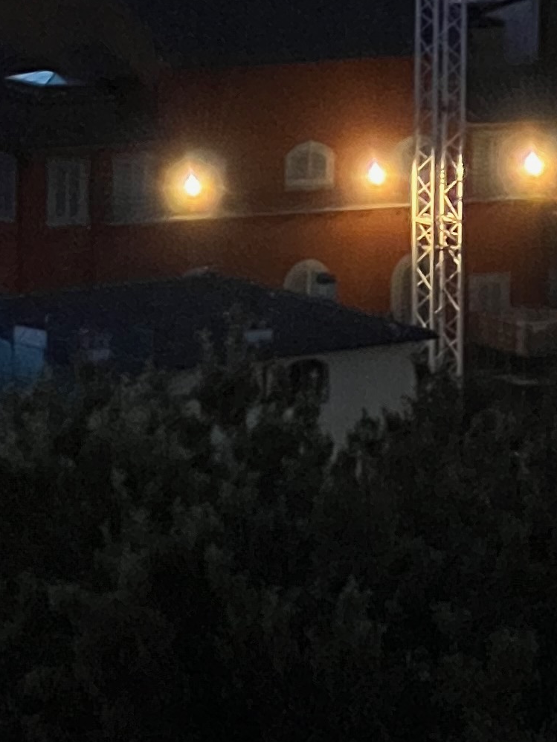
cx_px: -306
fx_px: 6669
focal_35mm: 311
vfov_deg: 6.3
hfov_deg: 4.7
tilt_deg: -3.0
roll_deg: -0.4
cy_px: -473
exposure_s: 1/50
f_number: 2.8
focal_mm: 9
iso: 640
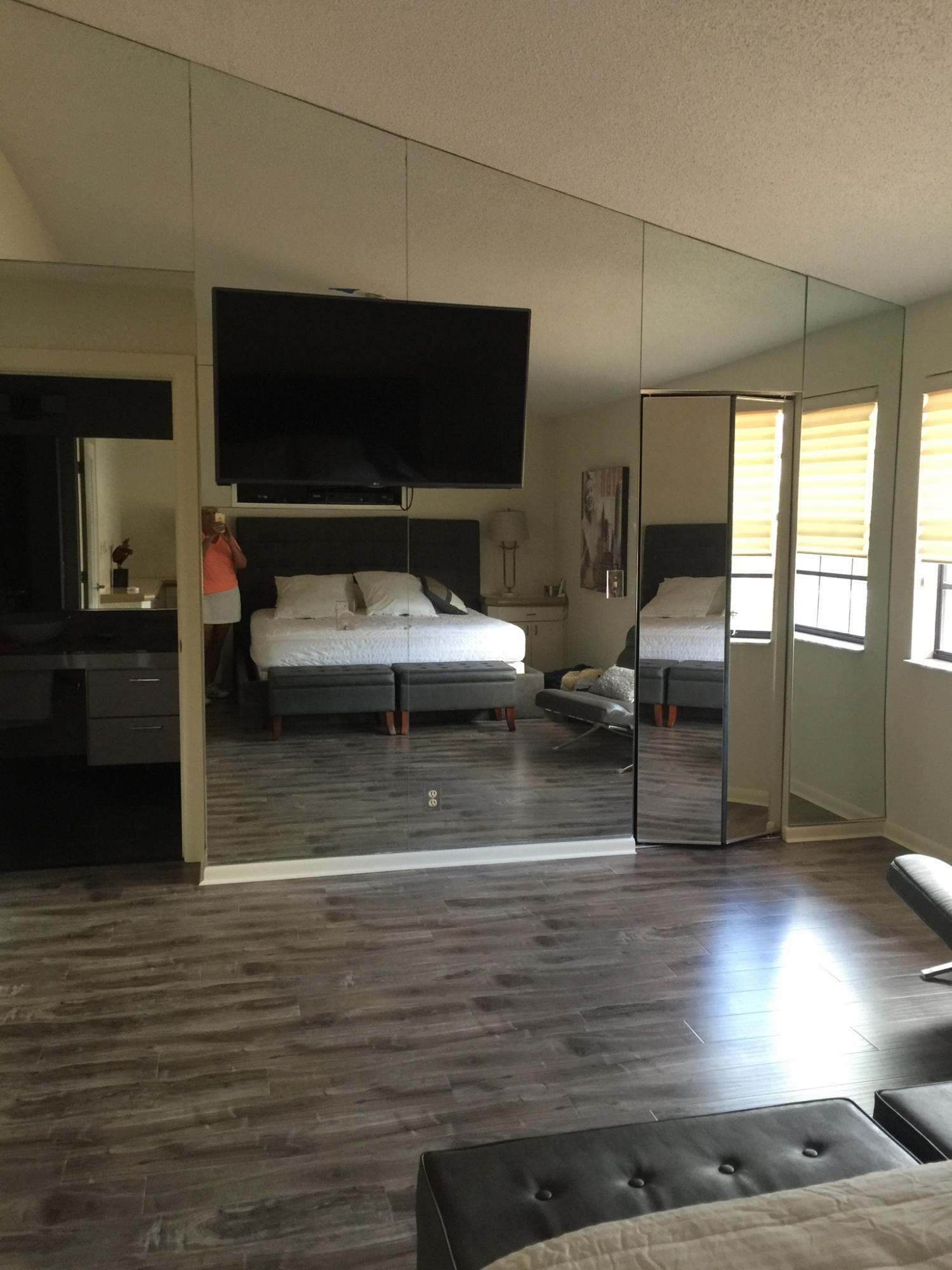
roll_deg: -0.2
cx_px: 476
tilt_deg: -5.9
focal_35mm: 29
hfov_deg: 48.2
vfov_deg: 61.7
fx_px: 1063
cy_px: 635
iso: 80
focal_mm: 4.15
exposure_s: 1/15
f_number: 2.2
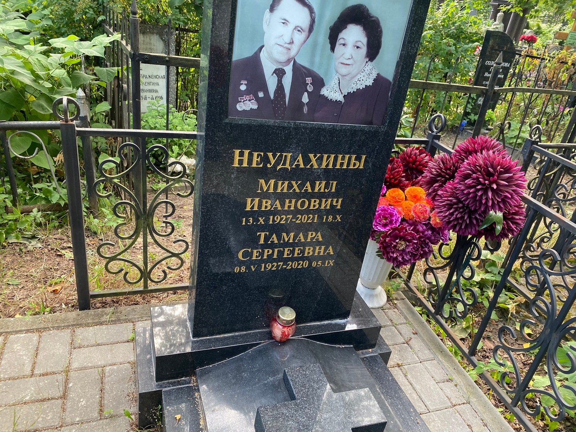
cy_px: 216
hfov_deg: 67.3
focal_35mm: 26
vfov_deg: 53.1
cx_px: 288
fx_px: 433
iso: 64
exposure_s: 1/121
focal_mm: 4.25
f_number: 1.8
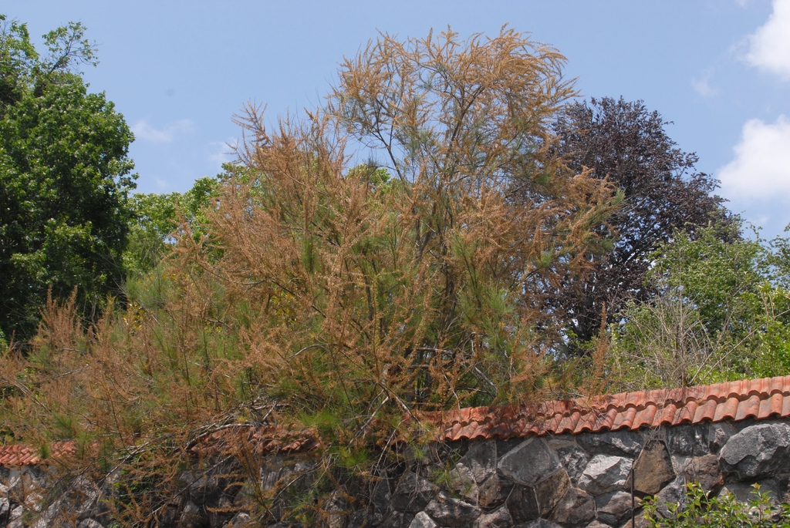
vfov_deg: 32.0
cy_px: 264
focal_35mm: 42
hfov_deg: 46.4
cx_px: 395
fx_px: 923
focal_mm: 28
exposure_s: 1/350
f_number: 10
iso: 400
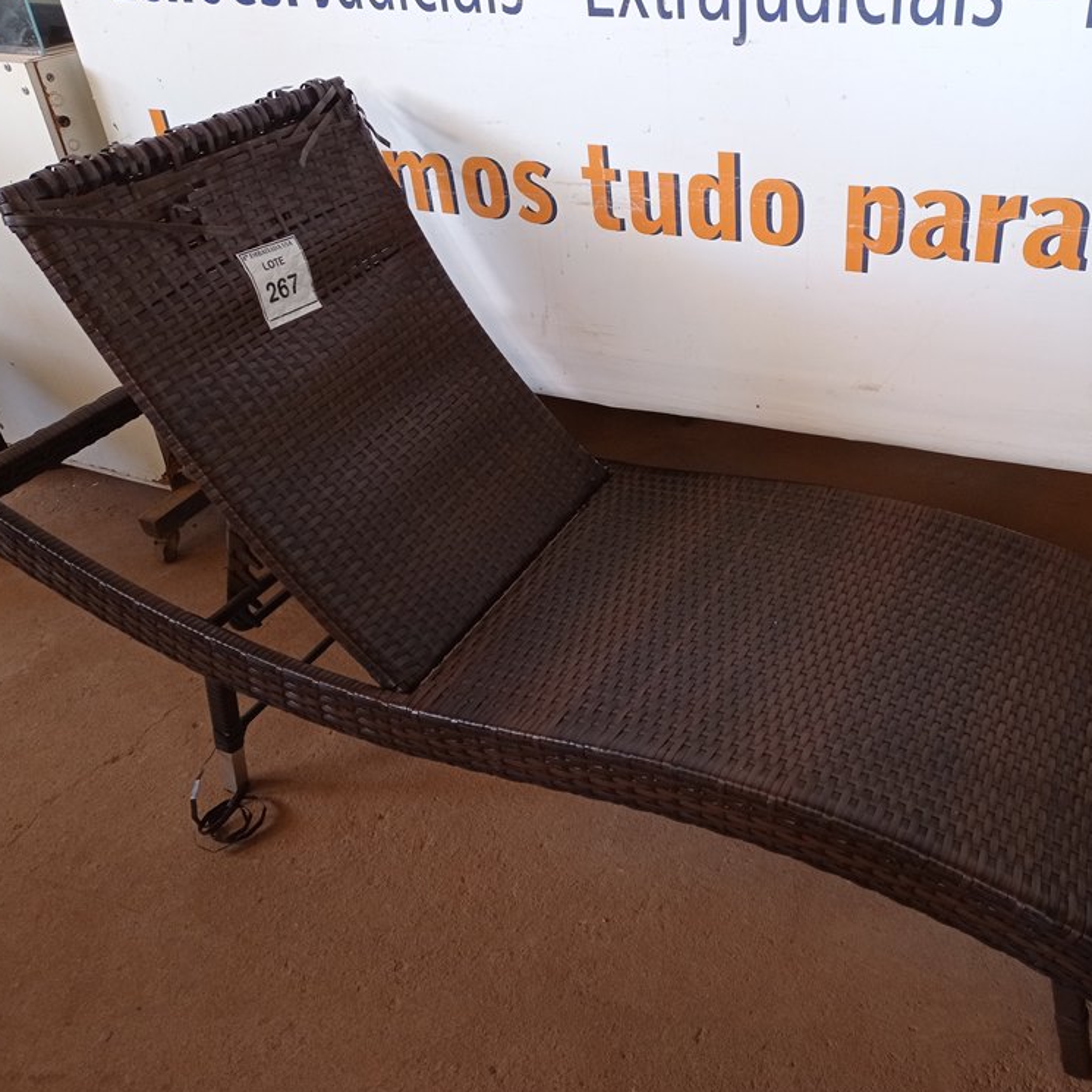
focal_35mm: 34
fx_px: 1213
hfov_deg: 48.0
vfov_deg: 48.5
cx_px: 685
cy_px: 545
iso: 263
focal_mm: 4.7
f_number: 1.79
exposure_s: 1/60
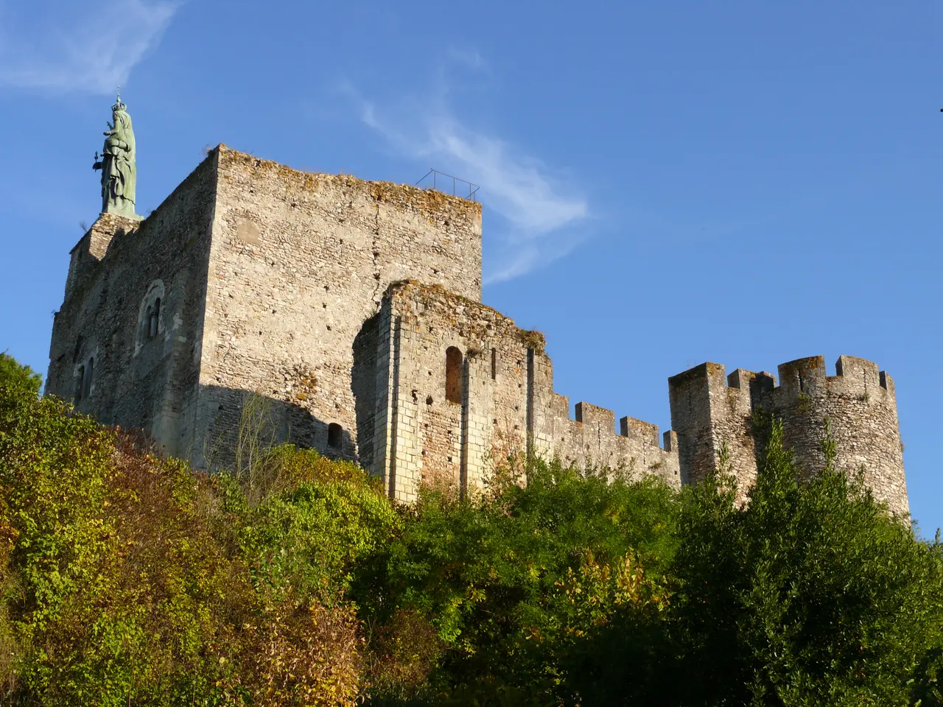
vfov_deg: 25.7
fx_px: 1553
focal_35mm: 57
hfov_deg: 33.8
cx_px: 472
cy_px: 354
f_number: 5.6
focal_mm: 12.2
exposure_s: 1/250
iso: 100
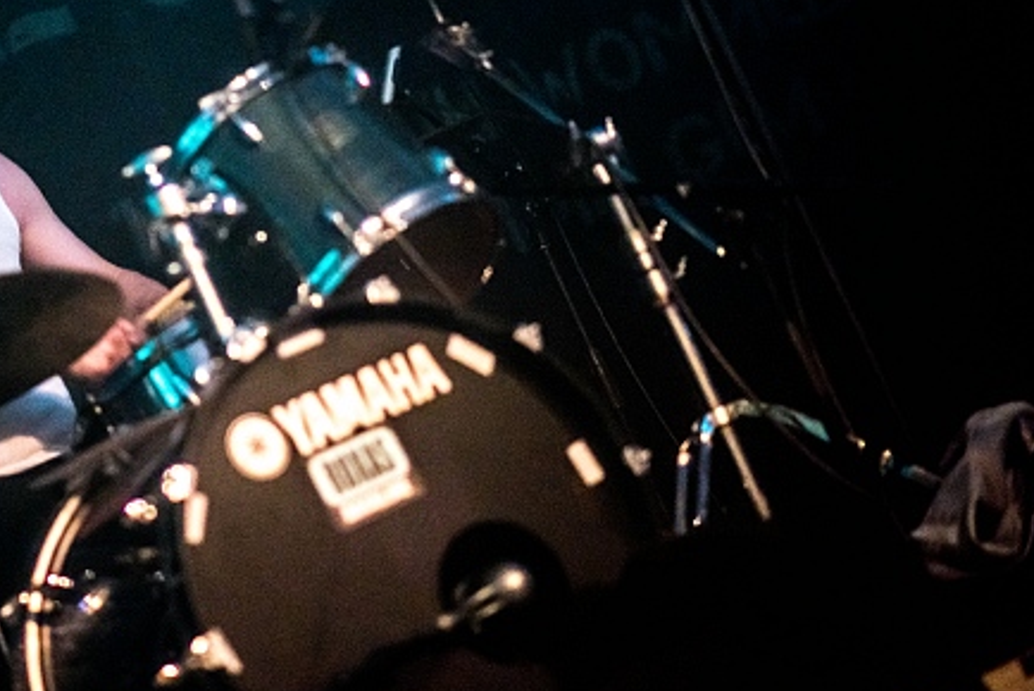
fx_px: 4052
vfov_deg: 9.7
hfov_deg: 14.4
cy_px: 256
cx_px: 188
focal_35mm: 141
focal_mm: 85
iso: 1000
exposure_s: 1/100
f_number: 1.4
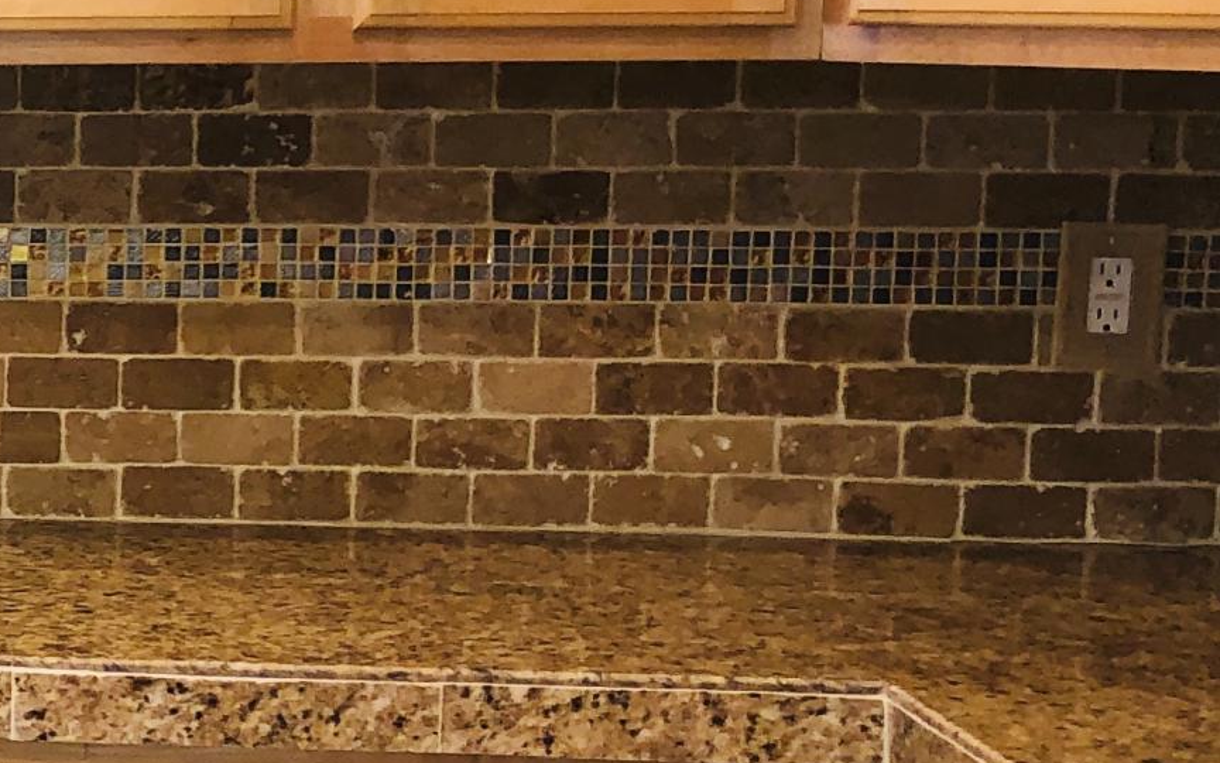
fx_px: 3425
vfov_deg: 12.7
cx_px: -897
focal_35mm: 103
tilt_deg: -7.7
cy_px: 370
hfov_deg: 17.0
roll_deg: -0.2
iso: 80
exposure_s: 1/15
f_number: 1.8
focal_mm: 3.99
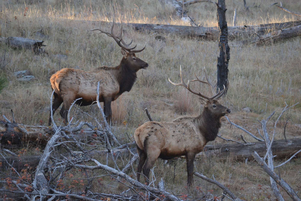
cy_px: 100
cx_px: 150
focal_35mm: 278
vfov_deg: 5.0
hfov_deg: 7.4
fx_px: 2320
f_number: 5
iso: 400
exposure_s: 1/250
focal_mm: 185
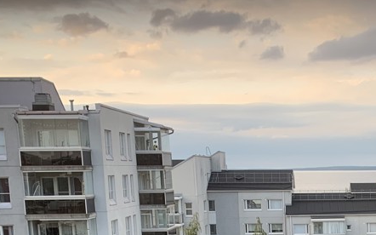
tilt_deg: -8.5
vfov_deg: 16.8
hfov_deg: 26.2
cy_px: 304
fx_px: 748
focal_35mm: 73
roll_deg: +0.7
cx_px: 406
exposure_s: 1/122
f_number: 1.8
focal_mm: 4.25
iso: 32
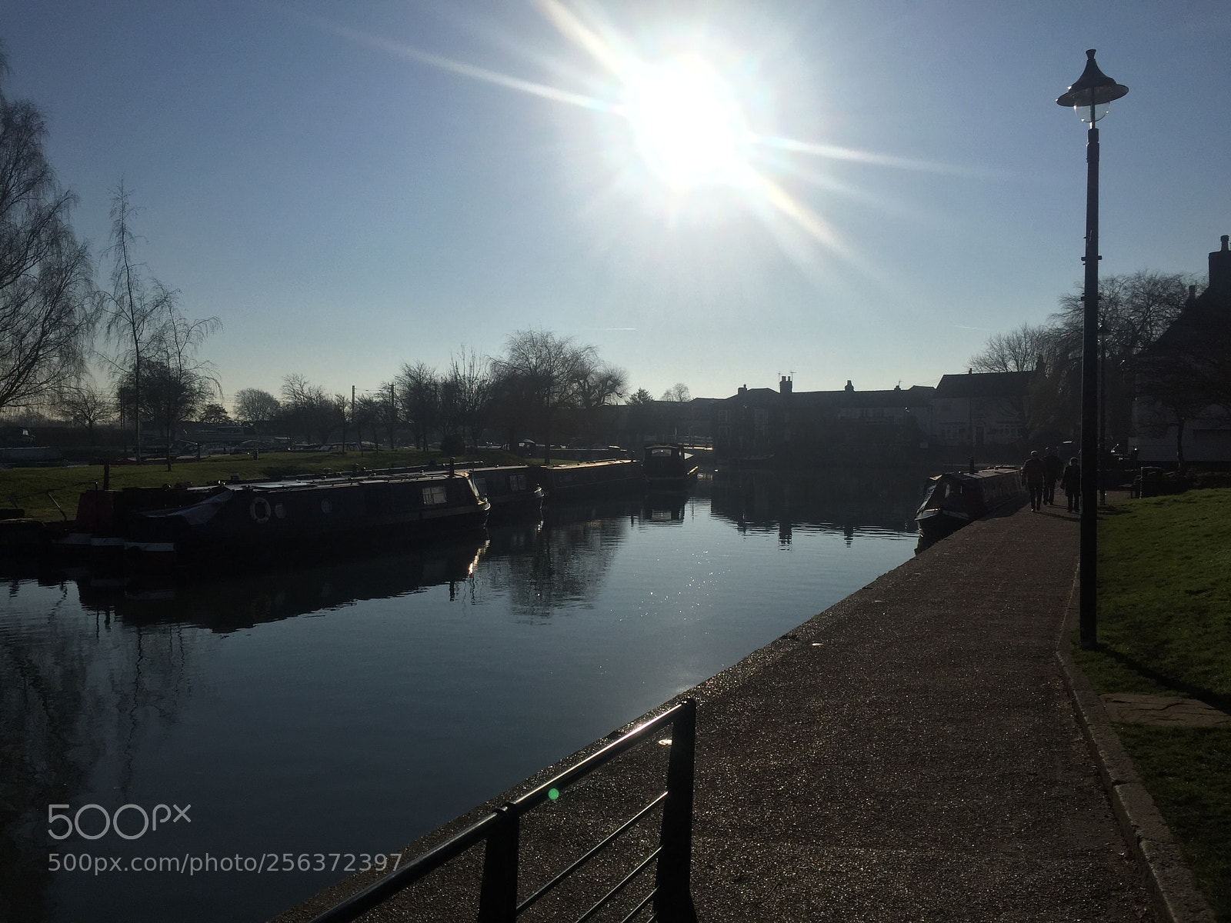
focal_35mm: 29
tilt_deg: -0.9
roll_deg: -0.2
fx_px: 1031
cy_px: 462
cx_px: 616
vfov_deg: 48.2
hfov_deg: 61.7
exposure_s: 1/13333
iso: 32
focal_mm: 4.15
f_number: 2.2
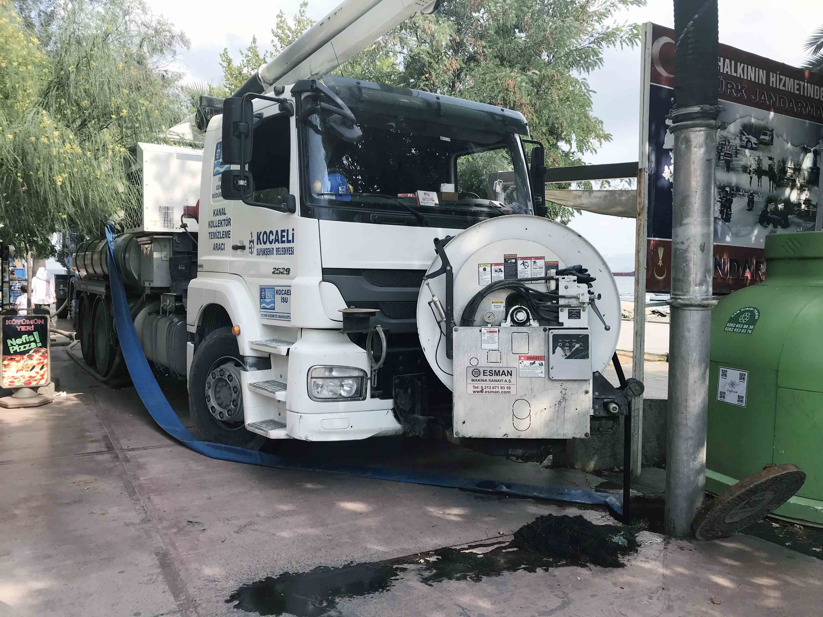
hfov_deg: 63.4
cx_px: 412
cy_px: 308
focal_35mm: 28
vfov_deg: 49.7
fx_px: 666
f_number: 1.8
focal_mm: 3.99
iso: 20
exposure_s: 1/805
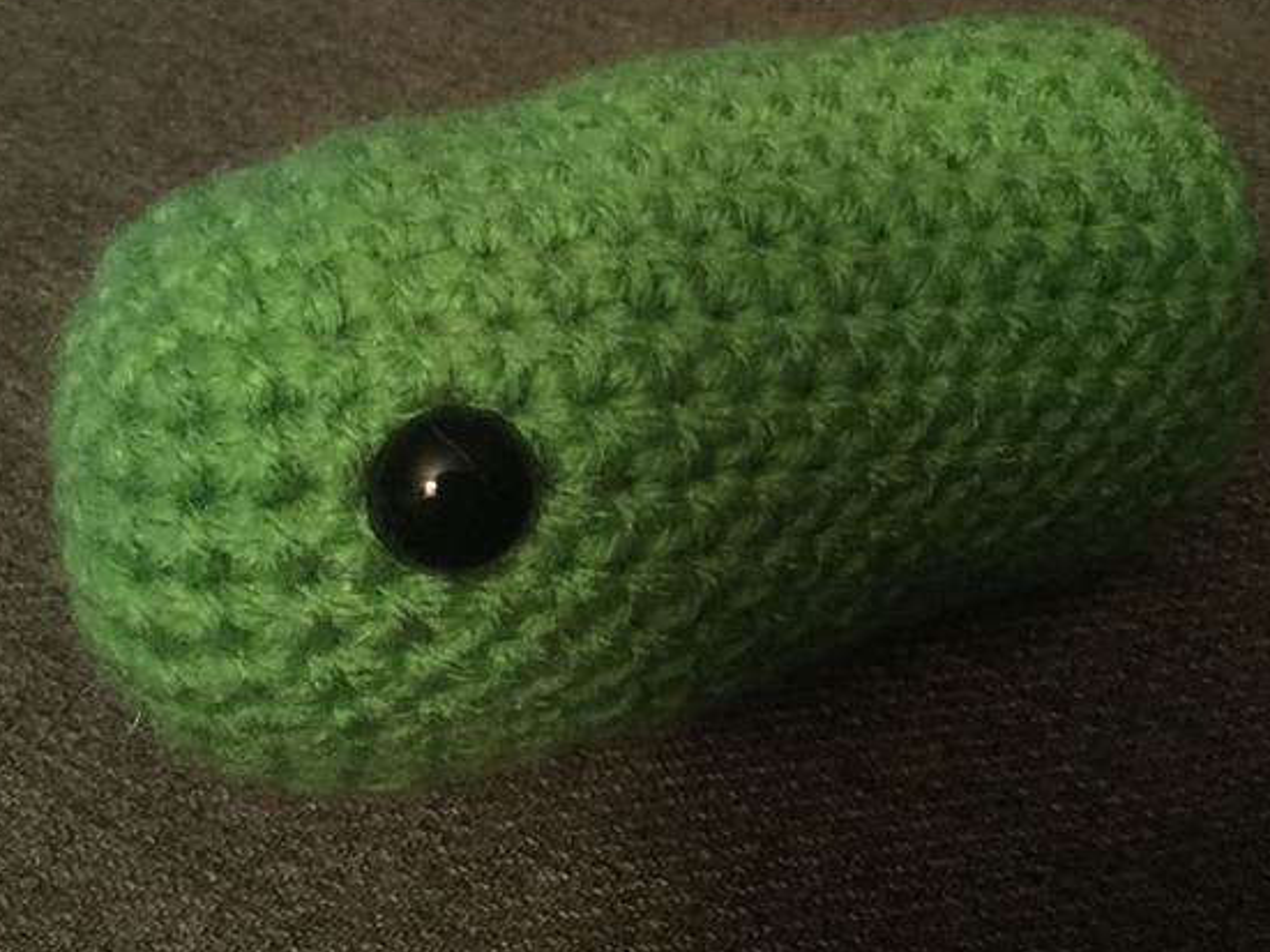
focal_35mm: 36
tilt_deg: -51.6
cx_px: 668
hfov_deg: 51.3
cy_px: 482
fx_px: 1320
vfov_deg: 39.6
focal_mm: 3.3
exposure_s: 1/15
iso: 800
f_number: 2.4
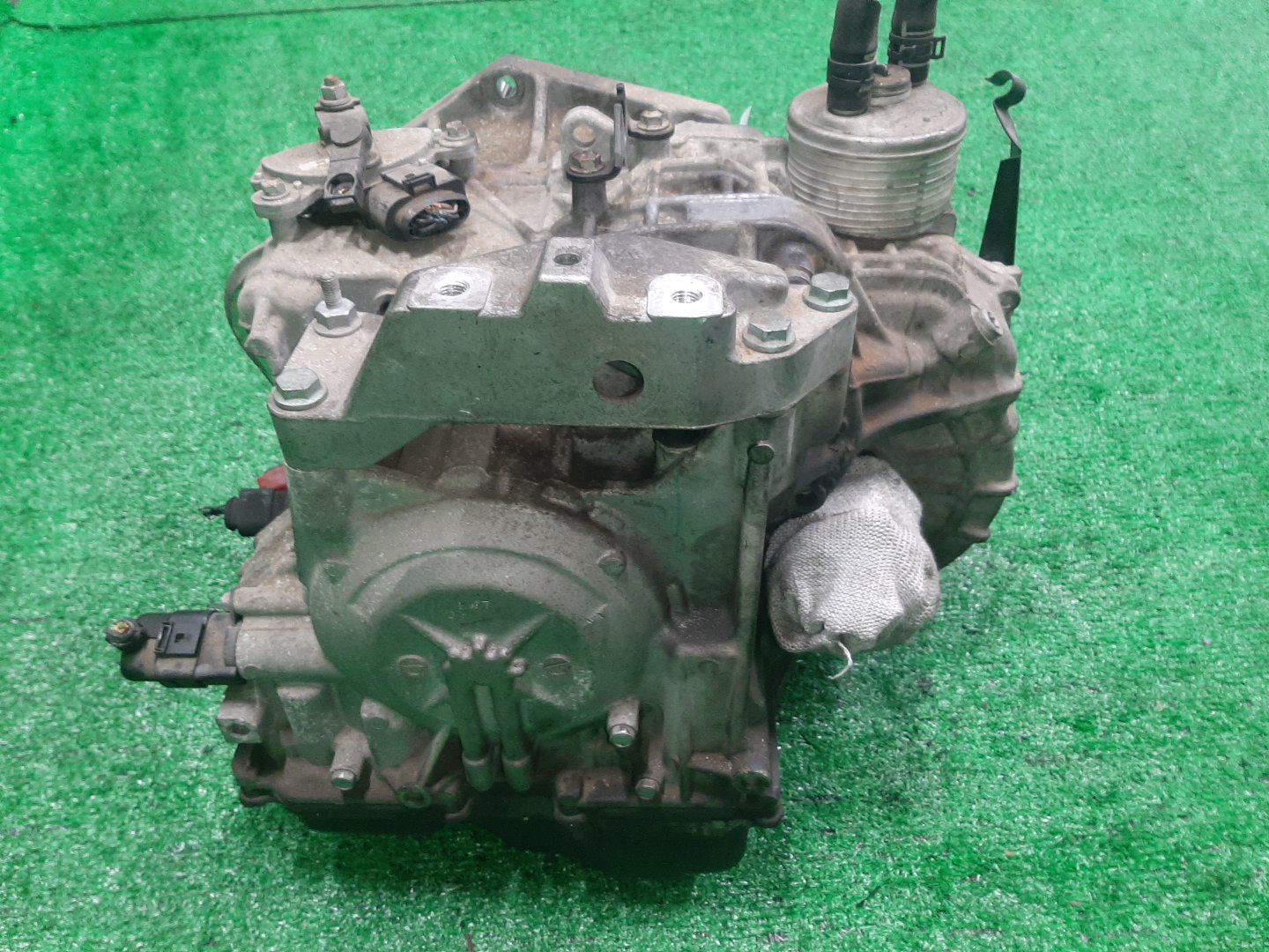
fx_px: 953
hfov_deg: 67.3
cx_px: 634
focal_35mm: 26
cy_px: 476
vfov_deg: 53.1
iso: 198
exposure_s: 1/50
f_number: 1.7
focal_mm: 3.93
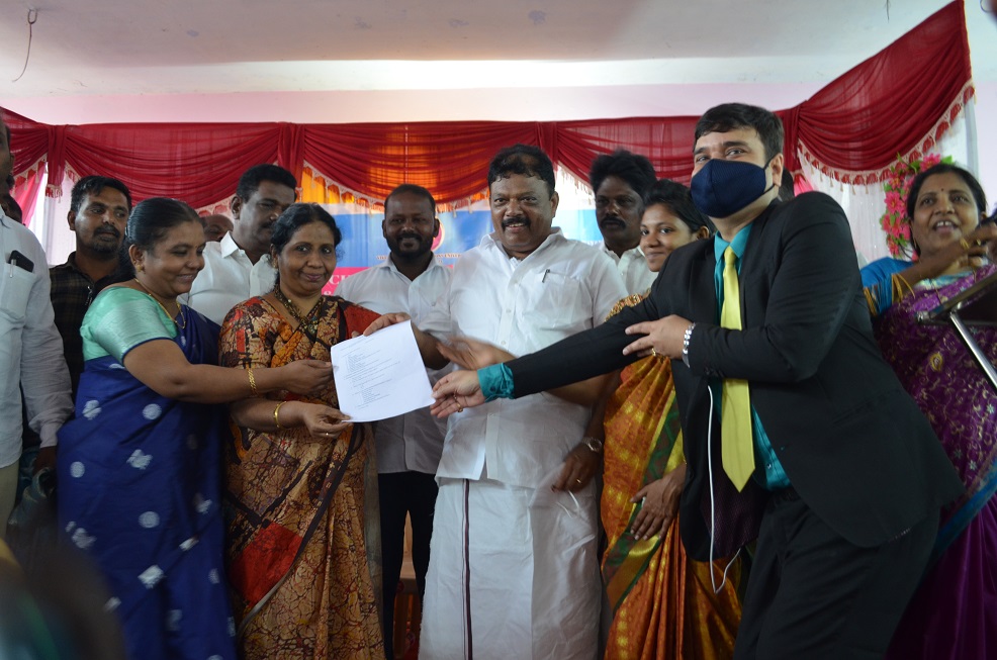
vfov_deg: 39.8
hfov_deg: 57.3
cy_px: 330
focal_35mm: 33
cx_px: 498
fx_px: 912
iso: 800
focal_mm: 22
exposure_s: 1/25
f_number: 3.8
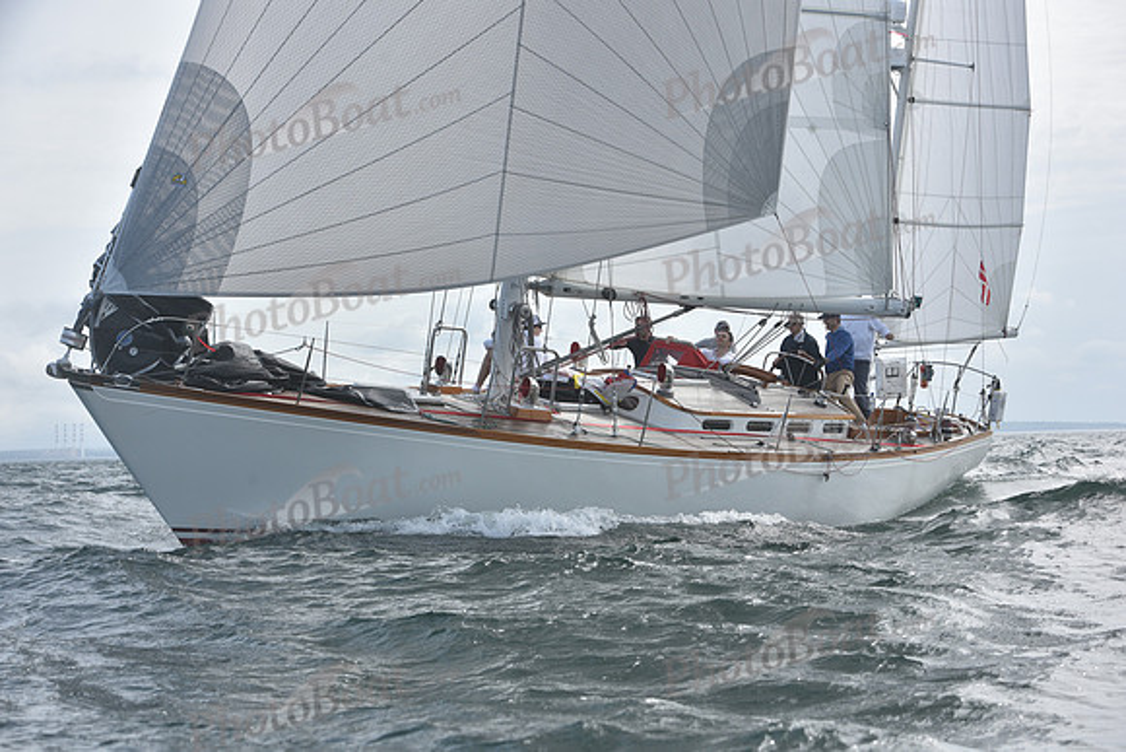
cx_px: 563
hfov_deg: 28.8
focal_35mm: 70
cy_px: 376
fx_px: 2190
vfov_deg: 19.5
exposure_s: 1/800
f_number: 7.1
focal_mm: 70
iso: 200
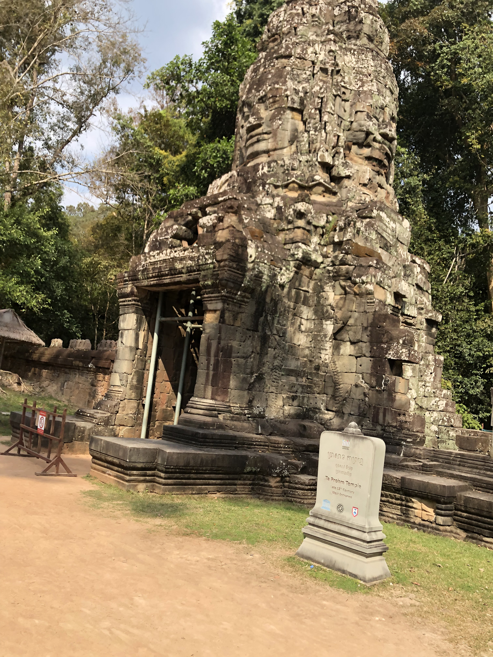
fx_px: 532
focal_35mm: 28
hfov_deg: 49.7
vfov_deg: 63.4
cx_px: 246
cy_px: 328
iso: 20
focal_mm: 4
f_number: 1.8
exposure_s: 1/1116
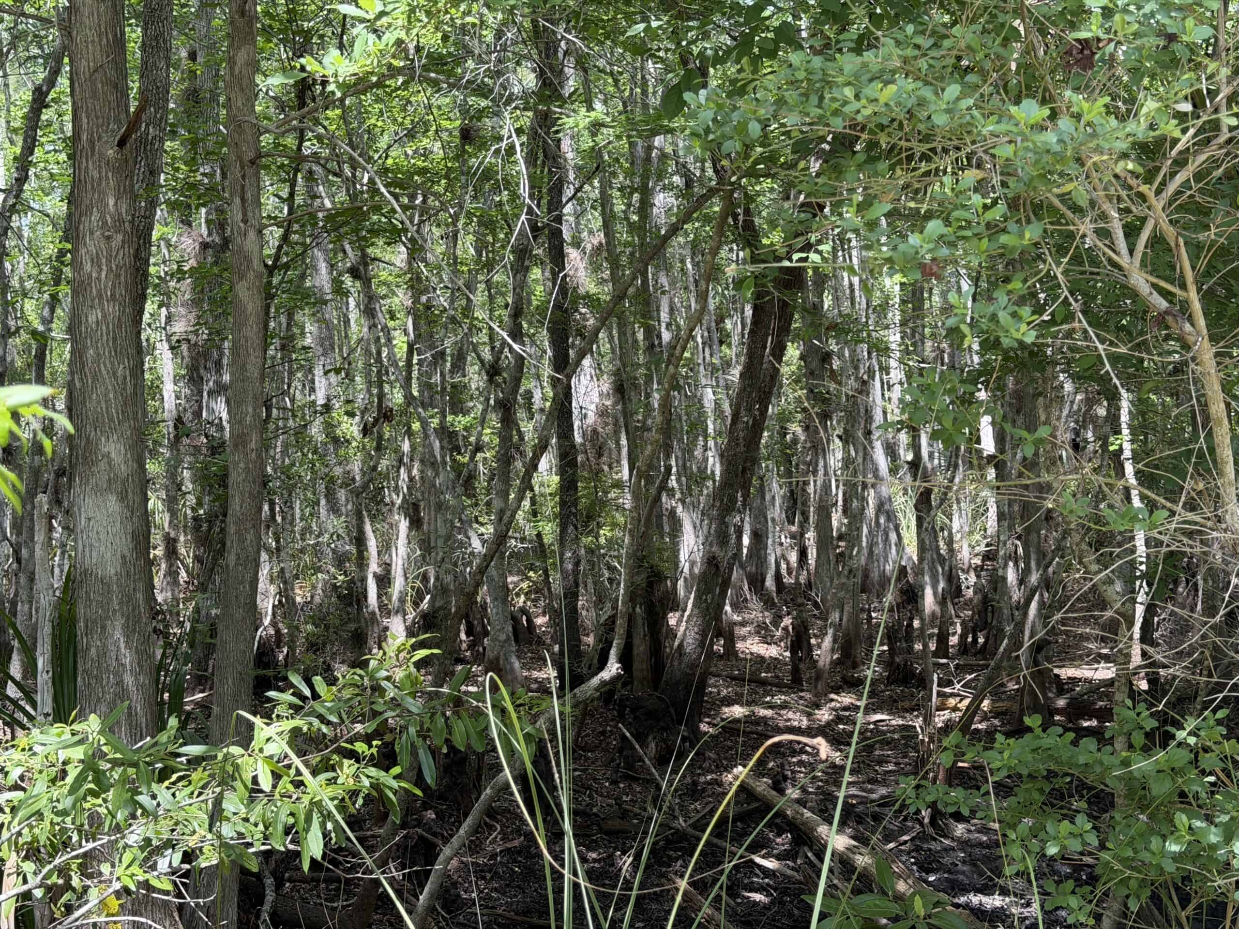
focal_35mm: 48
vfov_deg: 30.3
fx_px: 1718
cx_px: 620
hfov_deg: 39.7
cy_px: 464
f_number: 1.78
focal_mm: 6.76
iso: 64
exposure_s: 1/409
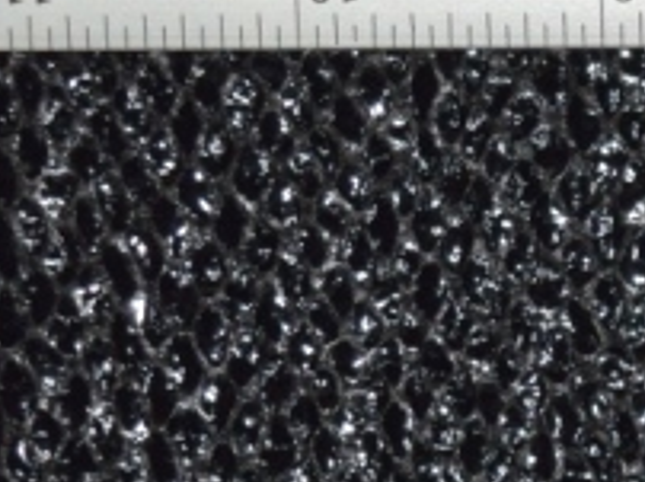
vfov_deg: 5.9
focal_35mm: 249
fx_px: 4634
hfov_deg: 7.7
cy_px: 729
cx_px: 1229
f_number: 8
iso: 160
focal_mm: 34
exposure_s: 1/200
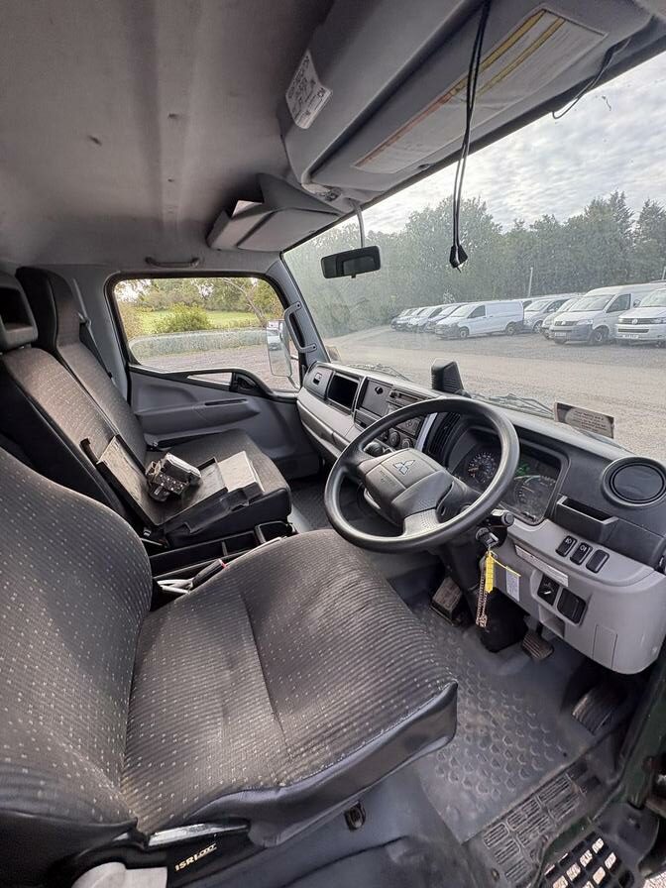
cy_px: 444
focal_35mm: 14
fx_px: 359
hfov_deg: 85.7
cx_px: 333
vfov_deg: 102.1
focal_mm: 2.22
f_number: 2.2
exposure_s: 1/99
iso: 40
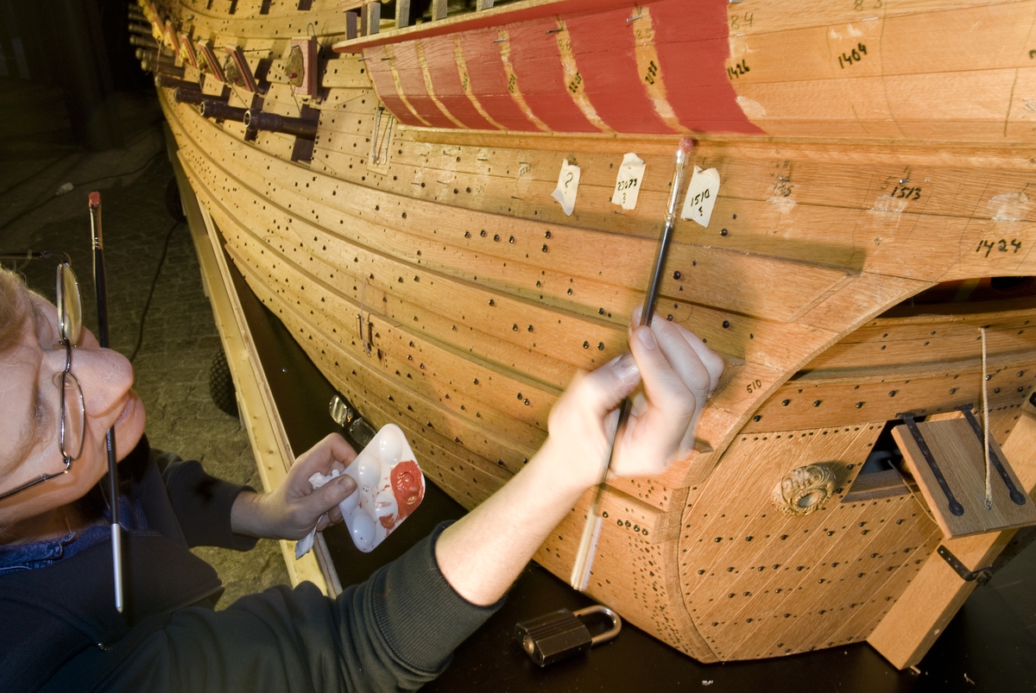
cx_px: 518
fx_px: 864
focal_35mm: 30
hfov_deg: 61.9
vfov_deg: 43.7
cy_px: 346
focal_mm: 20
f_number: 14
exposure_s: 1/1.25
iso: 200
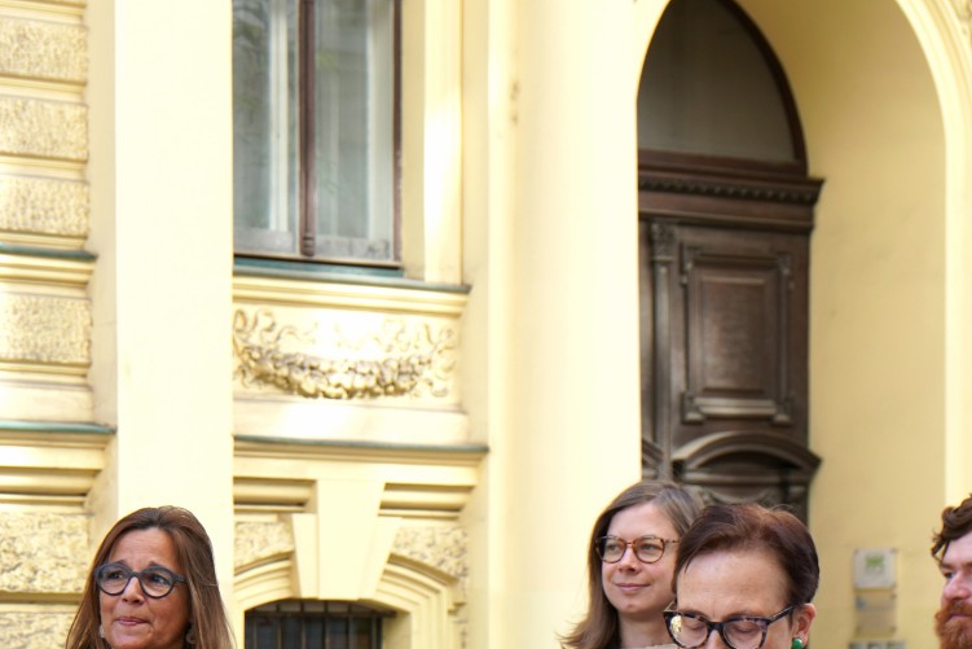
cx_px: 294
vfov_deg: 9.0
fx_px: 4107
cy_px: 698
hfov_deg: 13.5
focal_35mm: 152
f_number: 5
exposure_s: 1/125
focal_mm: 47
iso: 100
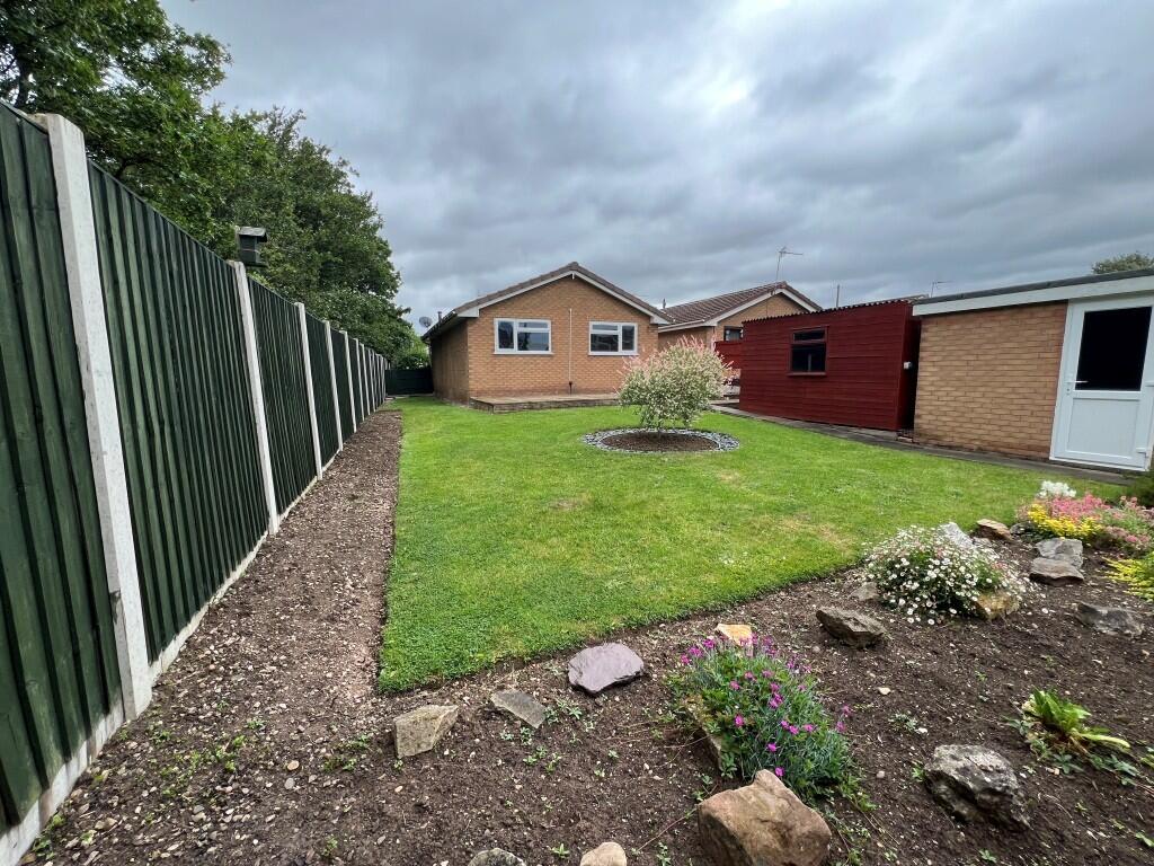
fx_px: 433
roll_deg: +0.6
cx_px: 577
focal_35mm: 13
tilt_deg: -6.2
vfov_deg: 89.9
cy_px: 433
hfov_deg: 106.2
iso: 32
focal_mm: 1.57
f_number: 1.8
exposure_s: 1/219
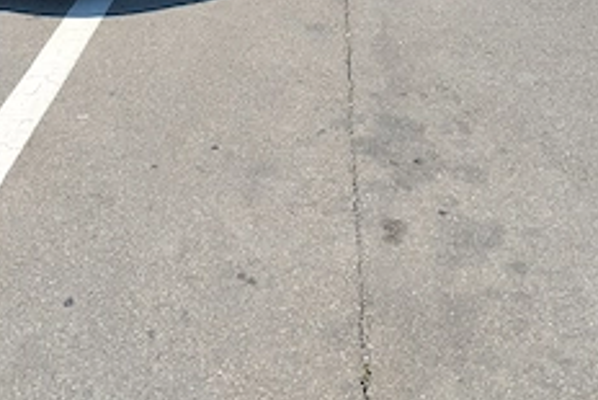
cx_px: 224
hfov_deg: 37.9
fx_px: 864
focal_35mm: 52
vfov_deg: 23.3
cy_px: -106
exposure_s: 1/1360
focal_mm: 4.22
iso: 50
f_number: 1.8
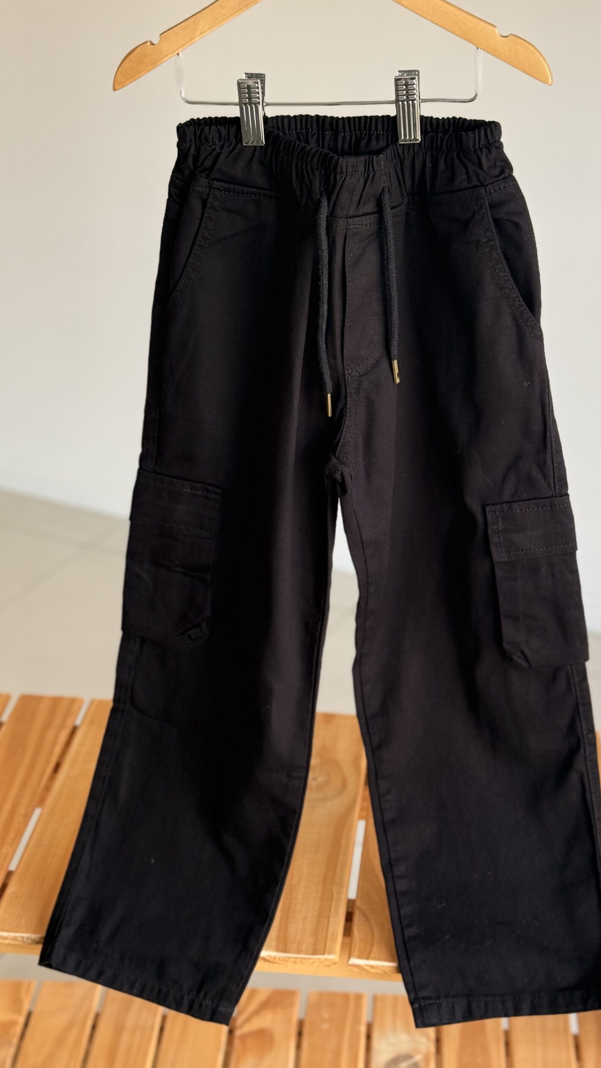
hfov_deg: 22.6
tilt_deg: -26.7
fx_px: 1501
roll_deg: +1.0
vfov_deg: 39.2
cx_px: 342
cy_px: 539
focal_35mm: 53
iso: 80
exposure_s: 1/142
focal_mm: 6.76
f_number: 1.78
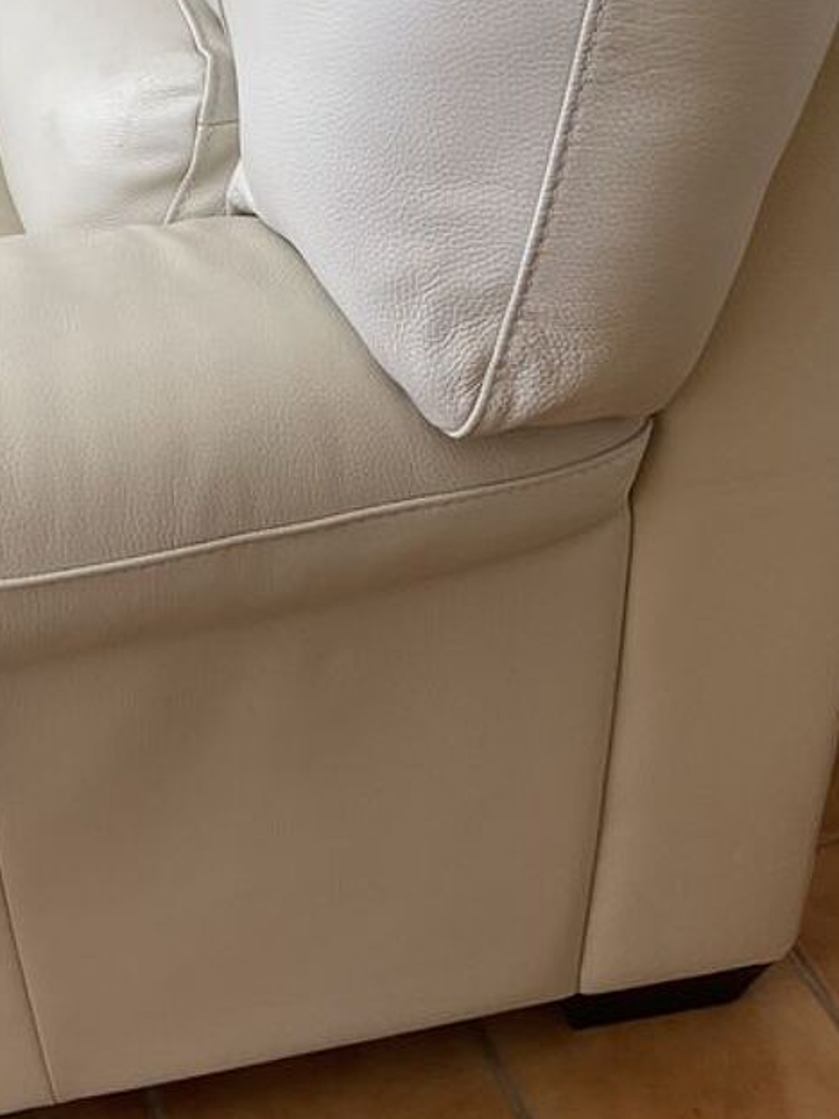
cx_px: 117
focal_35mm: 62
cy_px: 295
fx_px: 2004
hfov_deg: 23.2
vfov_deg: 30.7
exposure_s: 1/60
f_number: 1.8
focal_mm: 3
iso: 50
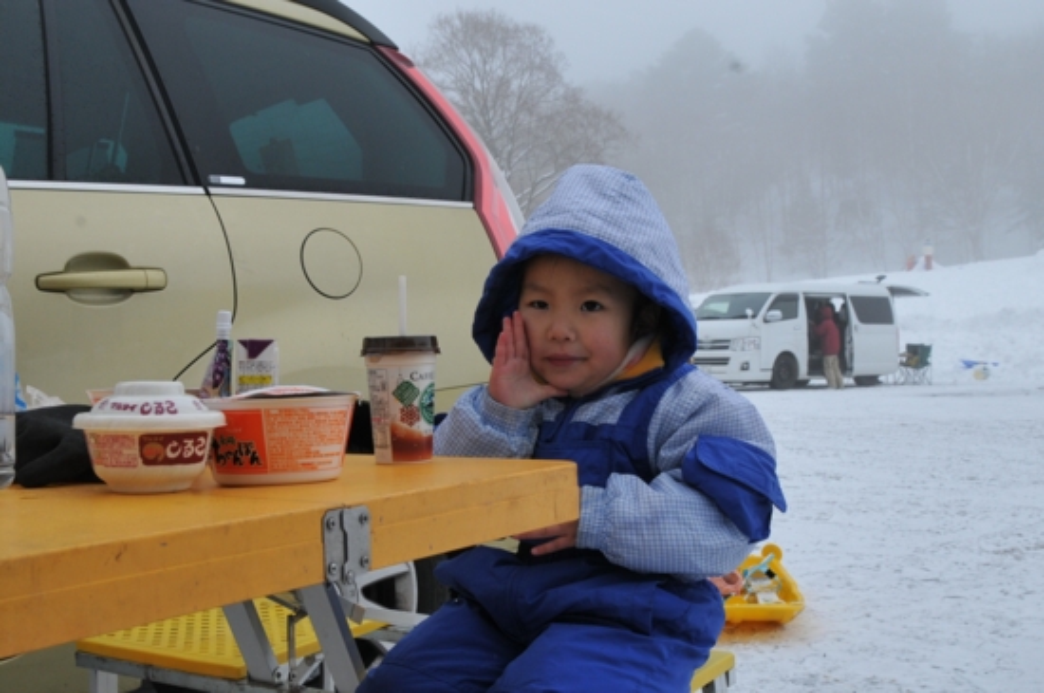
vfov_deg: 31.8
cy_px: 346
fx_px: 1216
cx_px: 522
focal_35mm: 42
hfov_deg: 46.5
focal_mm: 28
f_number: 10
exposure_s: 1/400
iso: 500
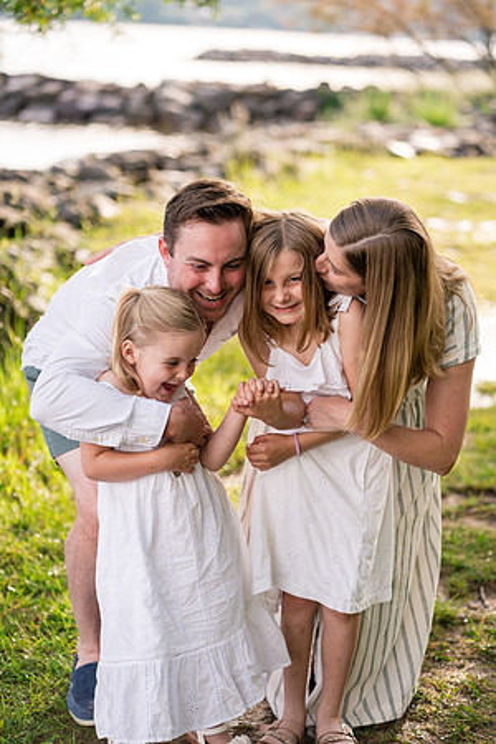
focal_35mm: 85
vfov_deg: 23.9
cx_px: 248
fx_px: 1757
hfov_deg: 16.1
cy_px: 372
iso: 800
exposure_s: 1/1600
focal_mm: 85
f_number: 3.2
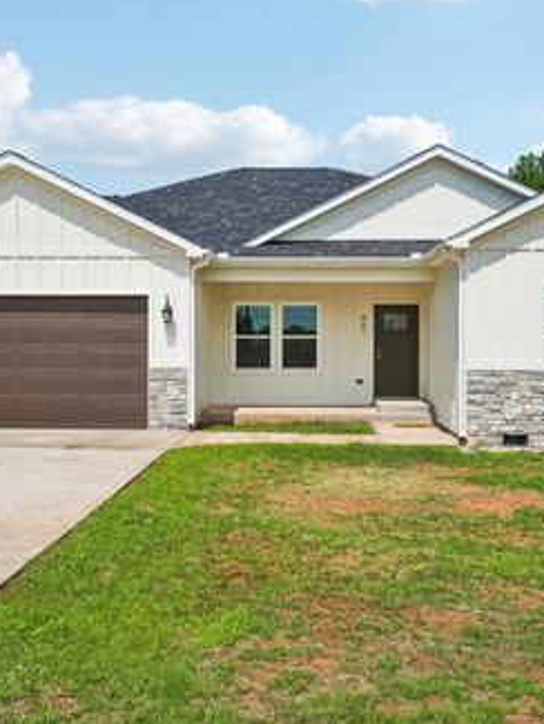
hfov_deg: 38.0
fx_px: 790
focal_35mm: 38
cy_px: 355
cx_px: 297
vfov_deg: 49.3
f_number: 8
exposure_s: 1/500
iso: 100
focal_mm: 17
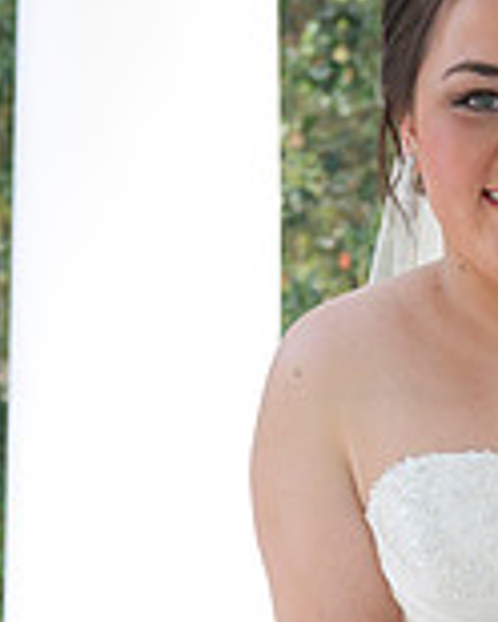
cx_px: 592
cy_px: 570
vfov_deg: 12.6
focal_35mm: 152
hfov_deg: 10.0
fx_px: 2800
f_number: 5.6
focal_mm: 56
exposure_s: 1/125
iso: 320
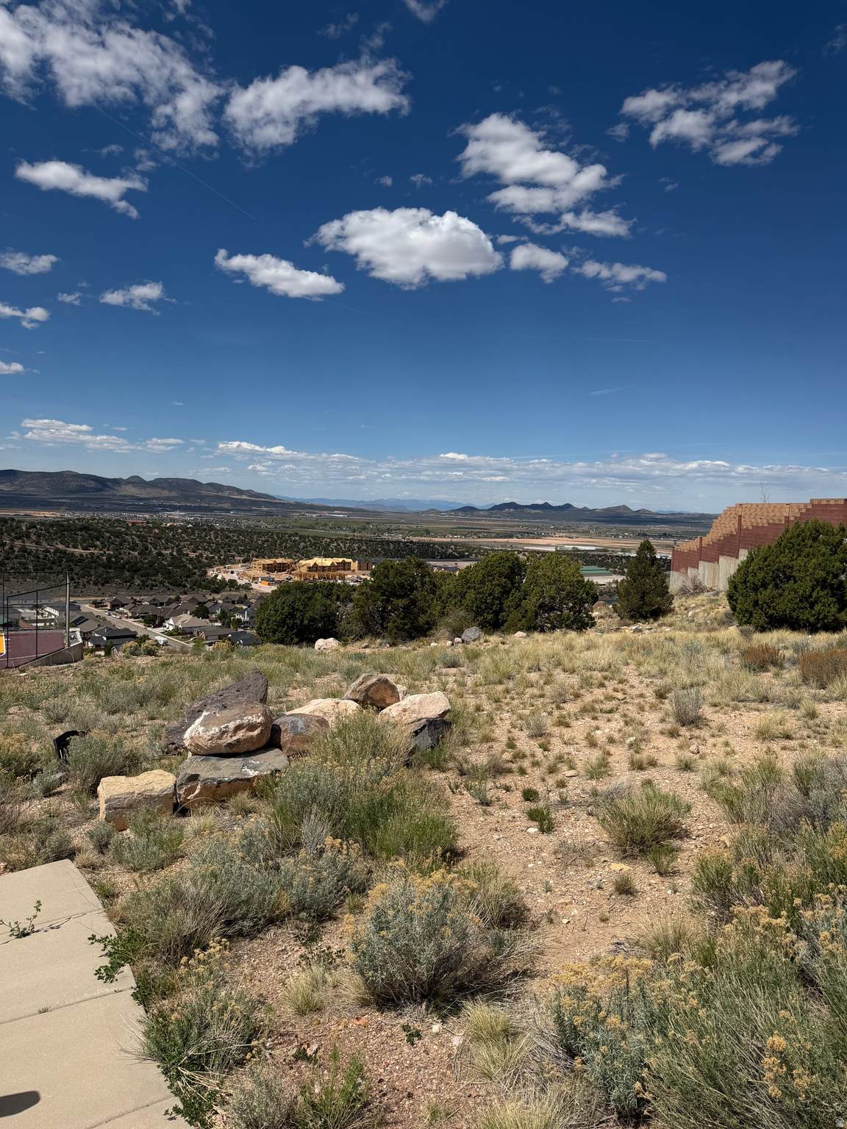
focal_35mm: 24
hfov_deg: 56.8
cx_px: 424
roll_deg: -0.5
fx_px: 783
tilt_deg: -5.5
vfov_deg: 71.6
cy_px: 564
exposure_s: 1/11905
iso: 100
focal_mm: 6.76
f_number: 1.78
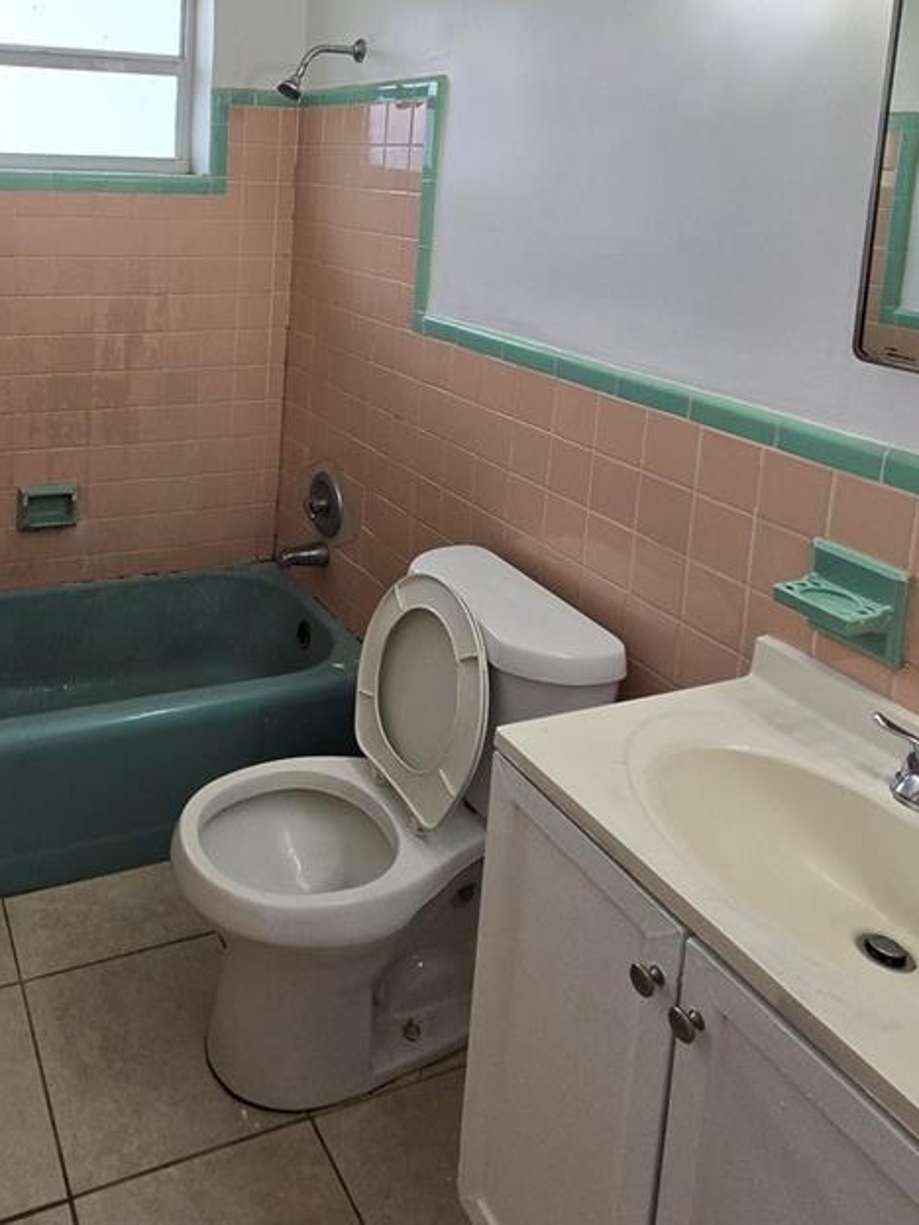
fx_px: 885
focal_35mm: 25
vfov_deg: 63.6
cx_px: 175
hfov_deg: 51.2
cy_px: 251
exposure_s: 1/120
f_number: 2.2
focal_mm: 2.2
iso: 64
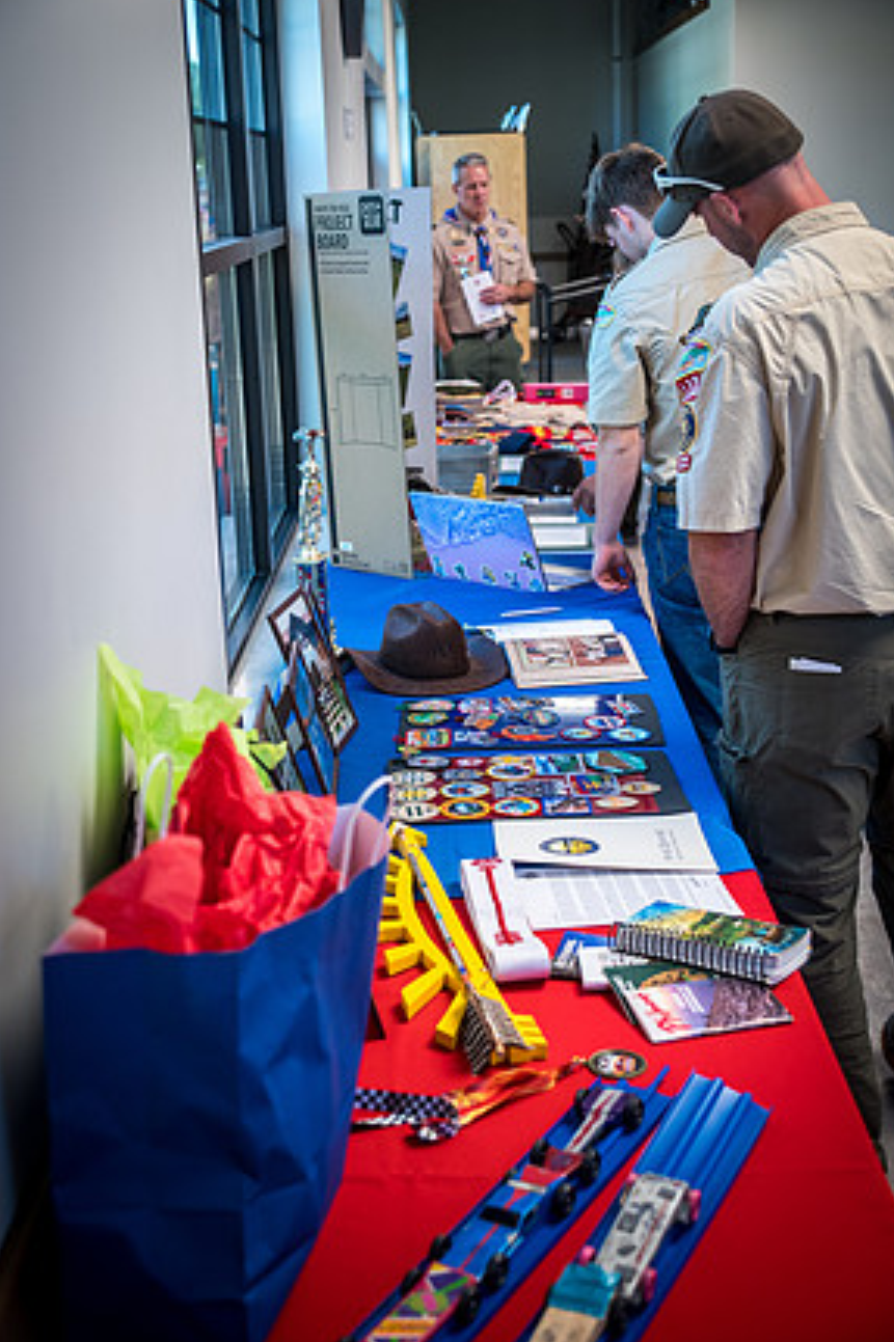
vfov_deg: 41.1
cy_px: 654
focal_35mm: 48
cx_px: 459
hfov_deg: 28.1
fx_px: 1789
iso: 1800
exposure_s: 1/125
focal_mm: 46
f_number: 4
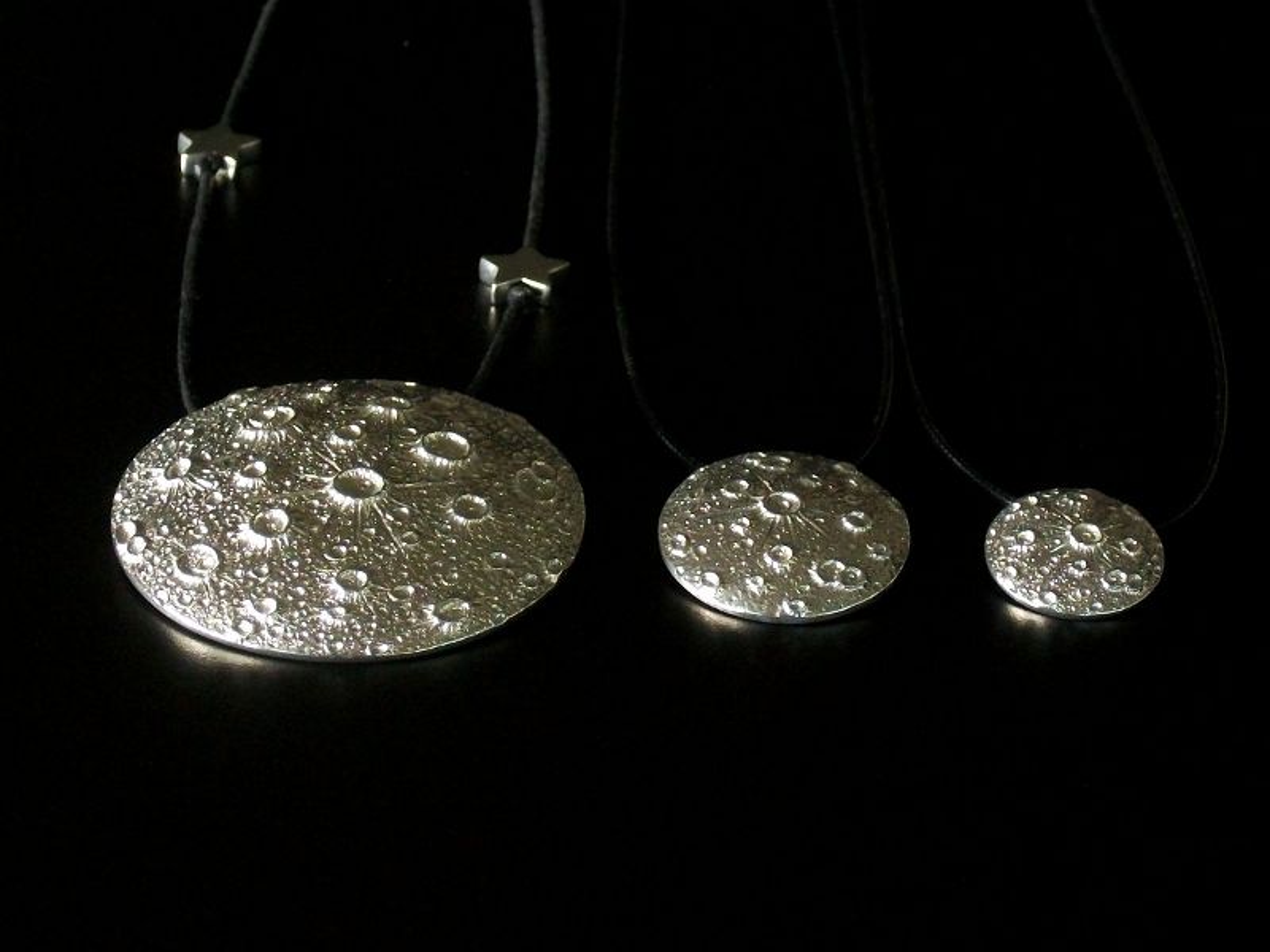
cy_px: 476
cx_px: 635
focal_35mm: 77
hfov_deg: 25.3
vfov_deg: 19.1
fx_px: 2825
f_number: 4.6
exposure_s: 1/8
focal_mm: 13.7
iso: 220
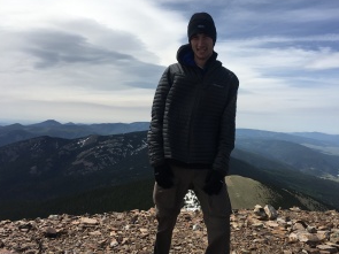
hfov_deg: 51.3
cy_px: 126
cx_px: 184
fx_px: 352
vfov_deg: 39.6
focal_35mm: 36
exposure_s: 1/2137
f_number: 2.2
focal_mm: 4.15
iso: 25
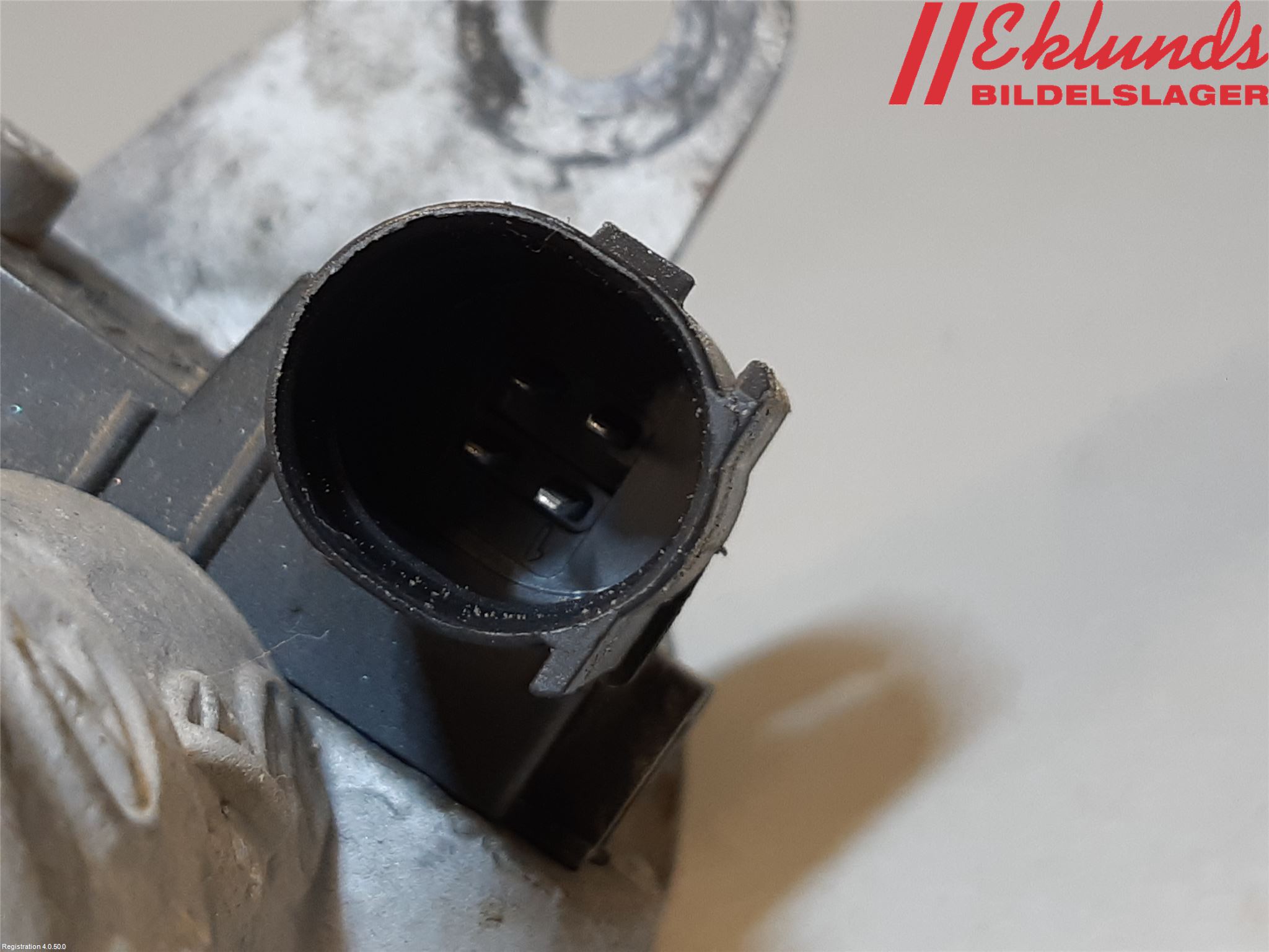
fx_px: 953
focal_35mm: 26
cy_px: 476
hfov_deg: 67.3
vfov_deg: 53.1
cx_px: 634
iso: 80
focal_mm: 3.93
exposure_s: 1/50
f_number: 1.7
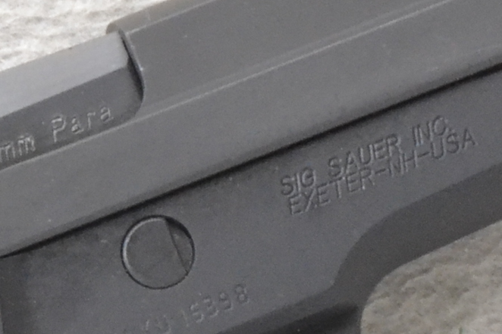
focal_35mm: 329
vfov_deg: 4.2
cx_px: -13
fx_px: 4586
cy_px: 529
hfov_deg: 6.2
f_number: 20
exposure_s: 1/160
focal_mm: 42
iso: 3200
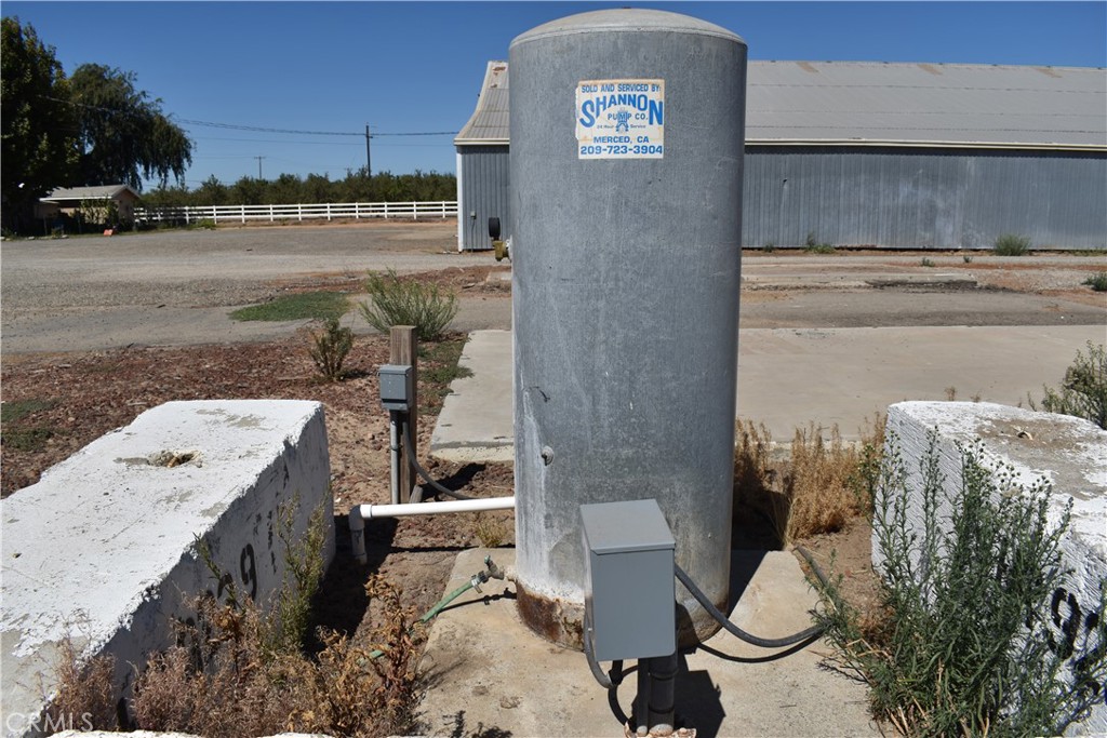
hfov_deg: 67.4
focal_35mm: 27
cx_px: 554
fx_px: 830
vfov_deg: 47.9
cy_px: 369
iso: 100
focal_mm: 18
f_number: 8
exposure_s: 1/800
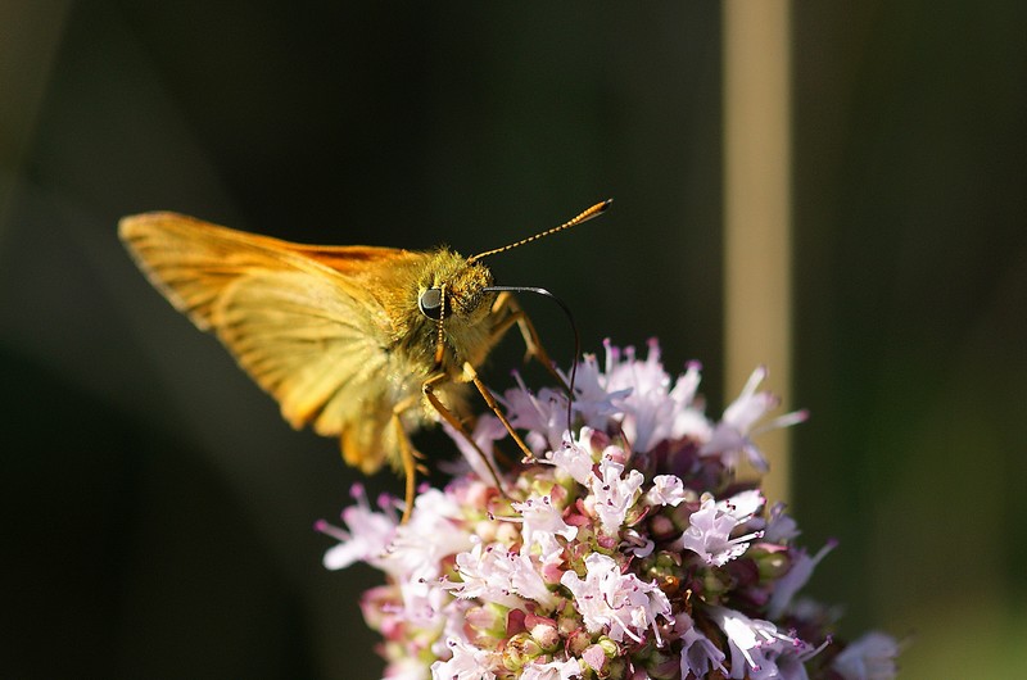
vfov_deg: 4.3
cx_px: 514
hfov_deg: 6.6
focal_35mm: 315
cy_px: 340
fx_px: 8968
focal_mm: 105
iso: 100
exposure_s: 1/250
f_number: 5
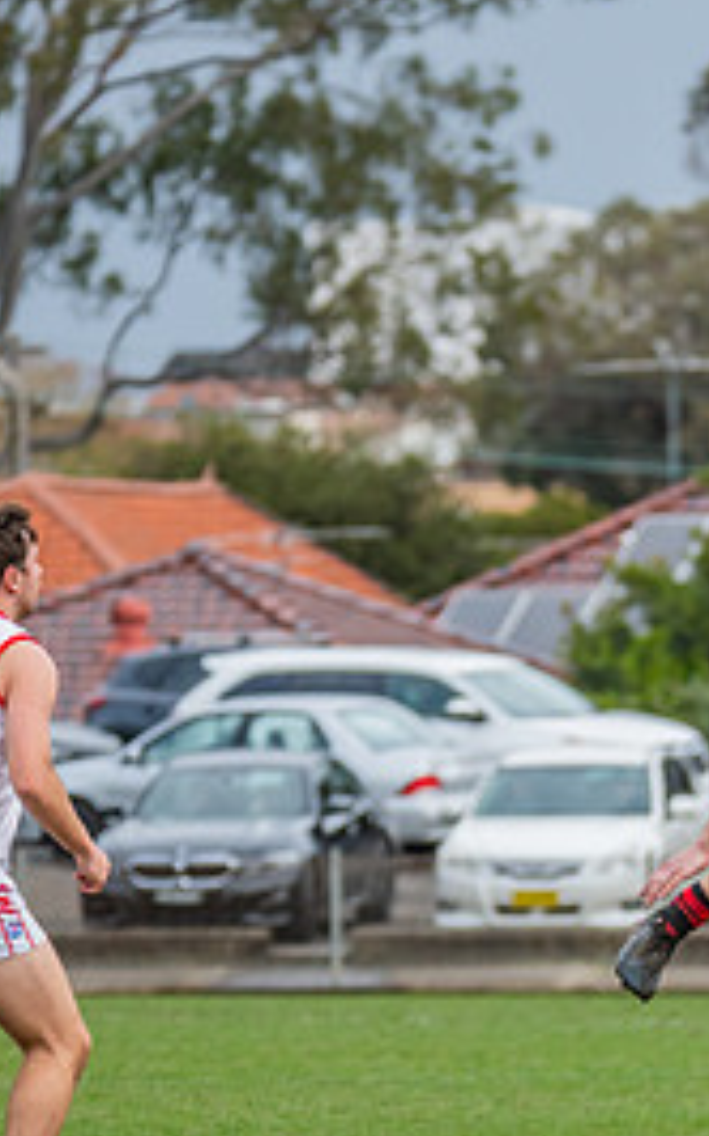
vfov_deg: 3.6
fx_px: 18322
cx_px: 1058
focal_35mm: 592
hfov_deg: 2.2
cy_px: 630
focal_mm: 260
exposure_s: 1/1600
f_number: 7.1
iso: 800
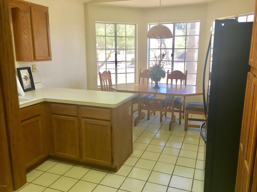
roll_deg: +0.0
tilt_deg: -10.9
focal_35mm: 29
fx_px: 215
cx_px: 128
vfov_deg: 48.2
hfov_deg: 61.7
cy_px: 96
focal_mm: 4.15
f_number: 2.2
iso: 25
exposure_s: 1/40
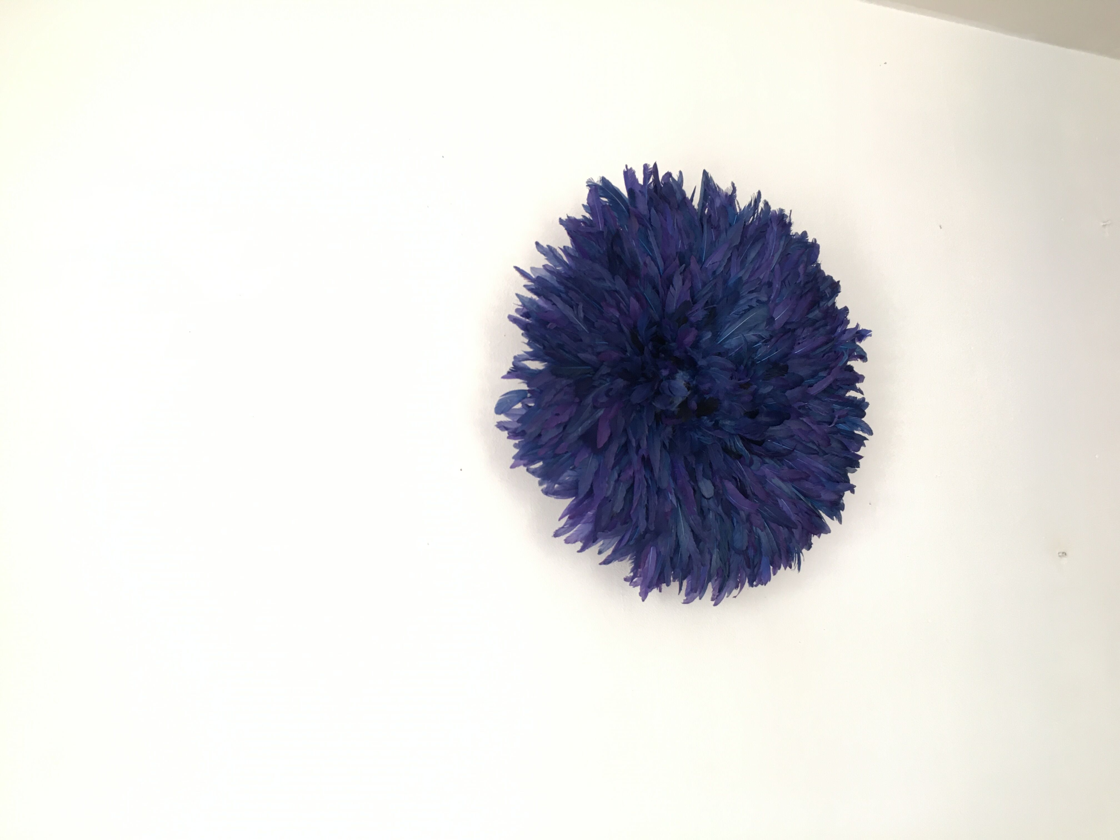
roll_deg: +3.4
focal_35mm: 29
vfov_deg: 48.2
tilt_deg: +11.8
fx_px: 938
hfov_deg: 61.7
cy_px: 420
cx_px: 560
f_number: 2.2
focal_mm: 4.15
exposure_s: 1/33
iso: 100
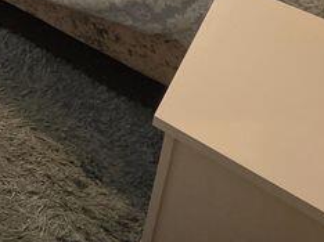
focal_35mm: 57
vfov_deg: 18.8
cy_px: -212
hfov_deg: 29.4
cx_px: -58
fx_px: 533
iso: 500
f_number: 1.9
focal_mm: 2.2
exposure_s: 1/50
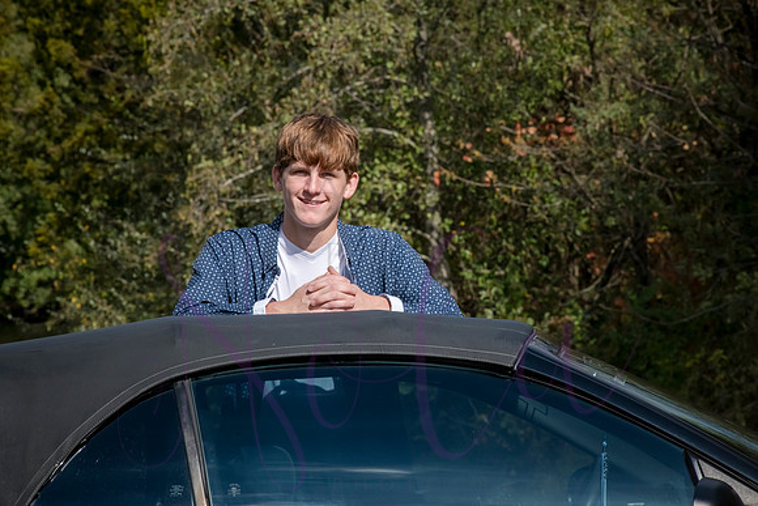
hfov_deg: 10.3
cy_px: 253
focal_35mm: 200
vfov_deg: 6.9
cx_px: 379
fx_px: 4212
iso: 800
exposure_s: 1/640
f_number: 16
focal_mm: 200
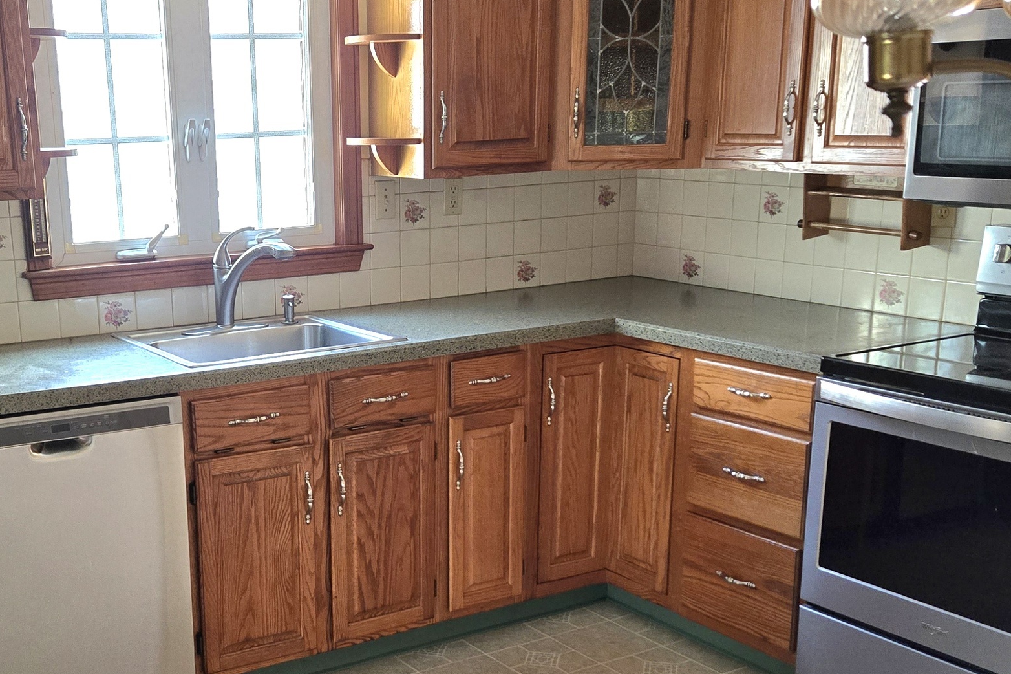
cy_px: 495
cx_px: 348
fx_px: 1320
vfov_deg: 28.3
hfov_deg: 41.4
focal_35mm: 47
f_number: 1.8
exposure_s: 1/120
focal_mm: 5.4
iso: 500
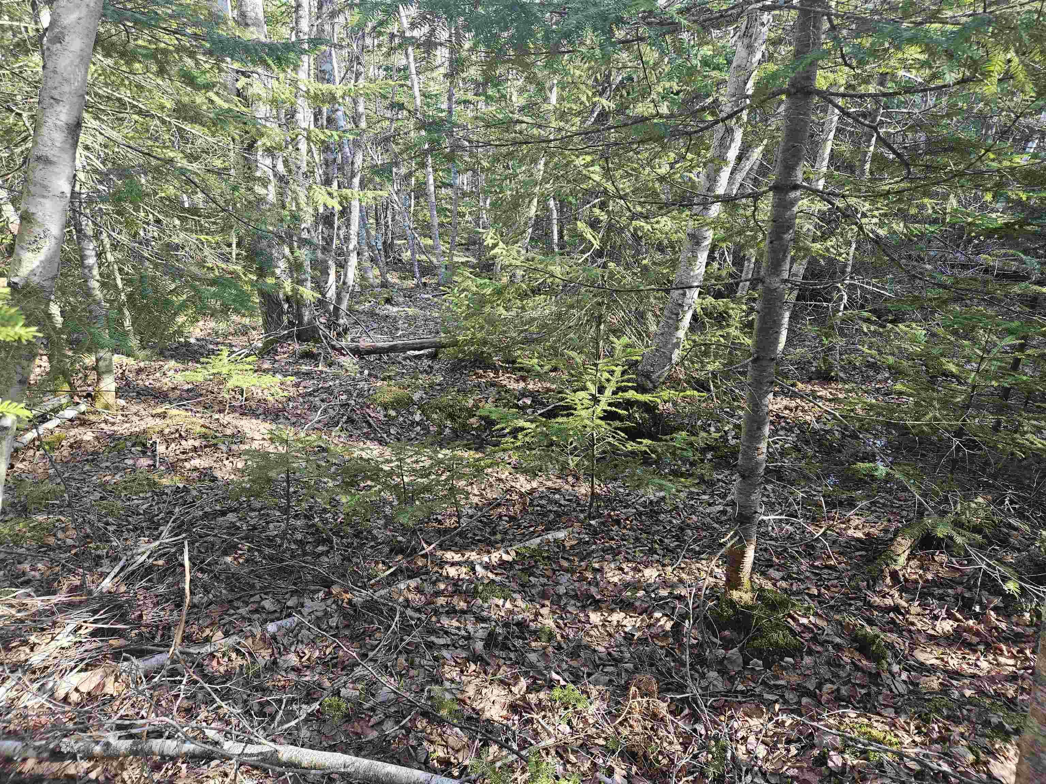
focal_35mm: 23
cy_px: 392
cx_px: 523
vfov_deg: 58.9
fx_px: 695
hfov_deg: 73.9
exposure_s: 1/180
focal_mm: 5.4
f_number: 1.8
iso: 50
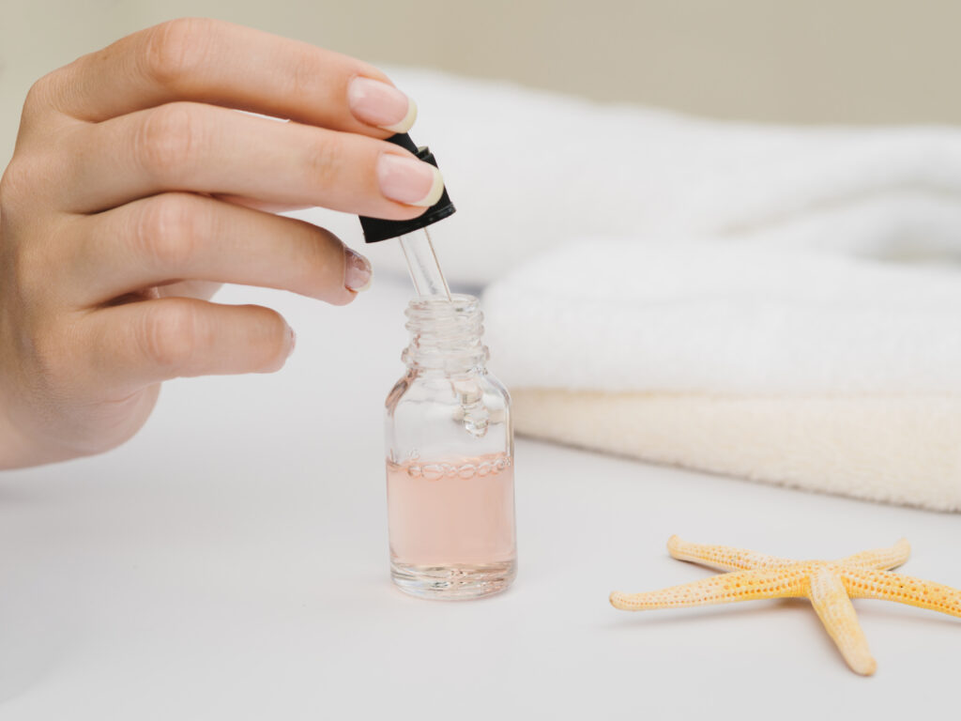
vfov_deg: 16.4
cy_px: 360
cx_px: 480
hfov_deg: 21.8
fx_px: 2499
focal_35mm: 90
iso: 100
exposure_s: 1/500
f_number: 3.5
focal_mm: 45
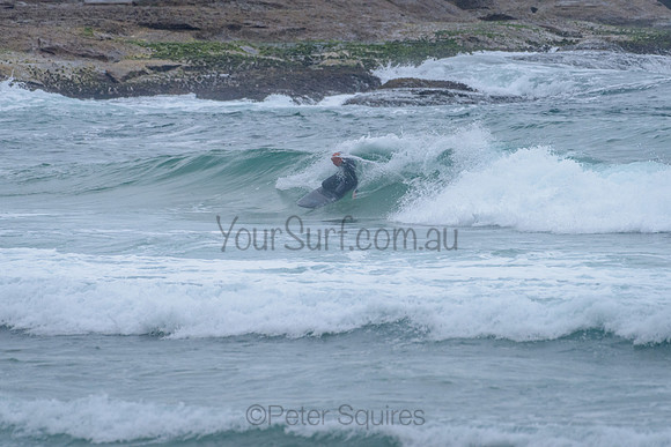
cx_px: 336
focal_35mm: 613
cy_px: 174
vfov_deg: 2.2
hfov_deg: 3.4
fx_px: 11424
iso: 1600
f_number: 5.6
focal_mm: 500
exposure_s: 1/2000
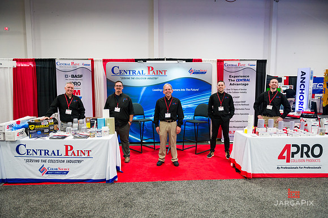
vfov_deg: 53.1
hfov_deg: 73.8
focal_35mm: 24
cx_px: 164
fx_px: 219
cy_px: 109
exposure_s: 1/320
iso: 3200
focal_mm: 24
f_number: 3.2
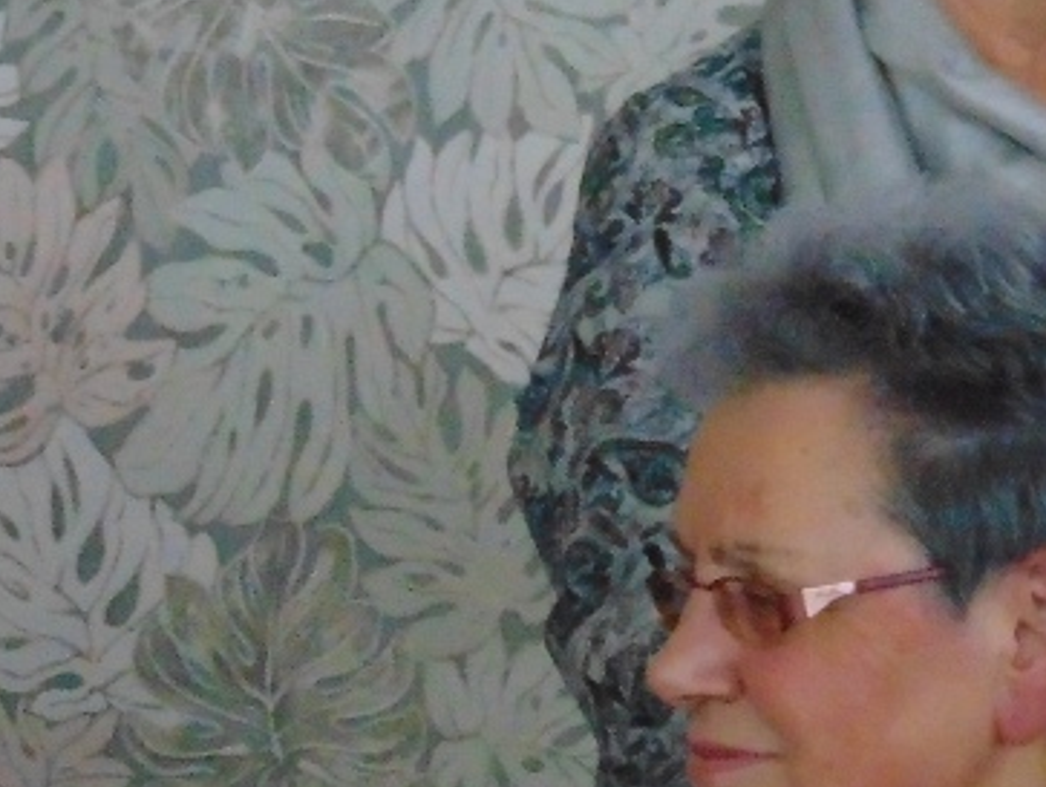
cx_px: 1418
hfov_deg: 4.3
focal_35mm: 462
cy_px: 352
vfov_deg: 3.2
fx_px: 13974
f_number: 4
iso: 800
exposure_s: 1/50
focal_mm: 29.5
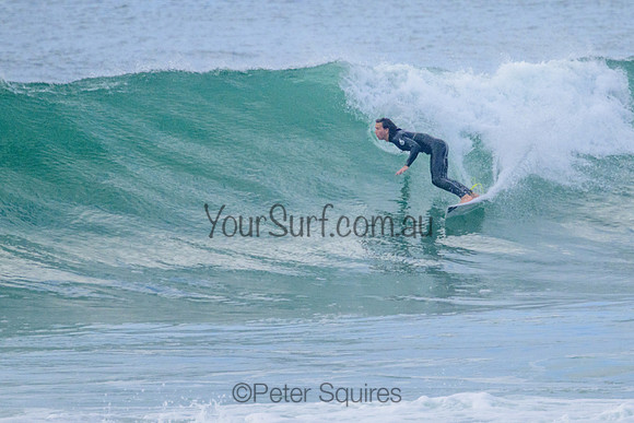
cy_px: 170
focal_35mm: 1095
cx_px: 391
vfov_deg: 1.3
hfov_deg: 1.9
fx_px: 19284
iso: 1600
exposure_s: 1/2000
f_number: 11
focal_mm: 800
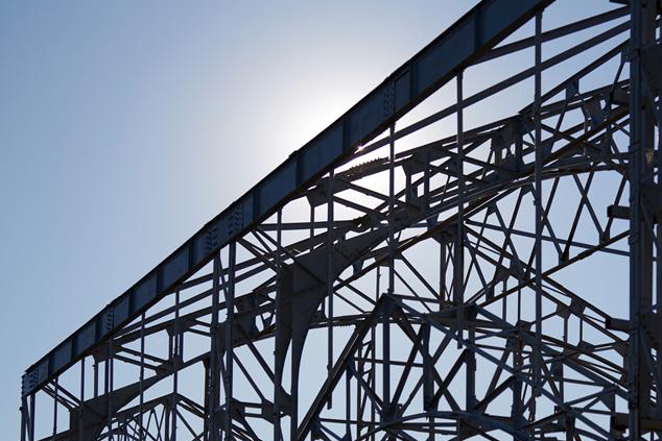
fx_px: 2078
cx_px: 476
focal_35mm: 113
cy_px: 336
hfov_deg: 18.0
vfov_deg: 12.1
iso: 64
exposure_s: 1/4000
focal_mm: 70
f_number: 3.5
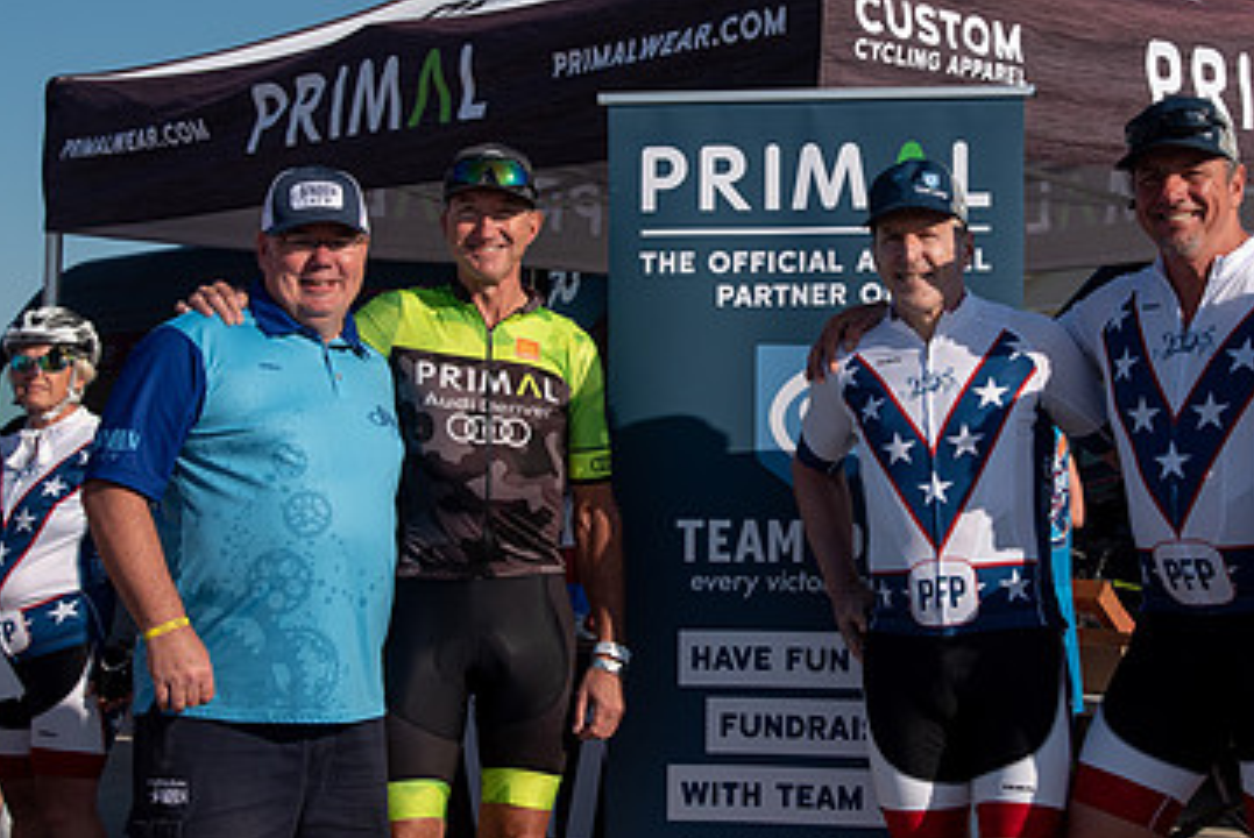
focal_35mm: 71
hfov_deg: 28.3
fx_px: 2475
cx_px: 796
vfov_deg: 19.2
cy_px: 333
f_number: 7.1
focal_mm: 44
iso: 250
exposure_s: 1/1600
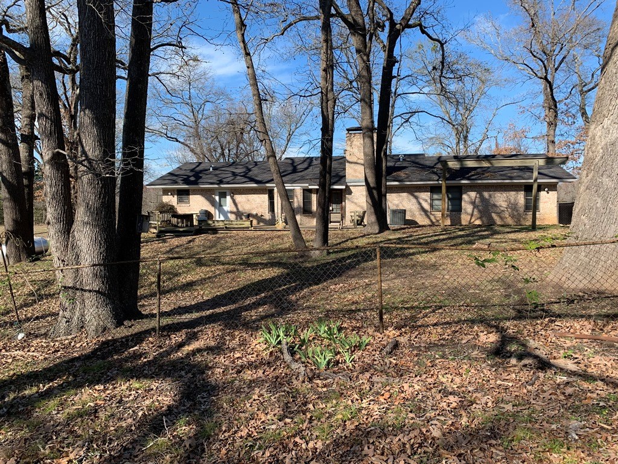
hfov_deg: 67.3
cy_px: 232
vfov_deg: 53.1
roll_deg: +0.6
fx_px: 464
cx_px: 309
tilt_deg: -4.0
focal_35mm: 26
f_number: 1.8
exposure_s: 1/1163
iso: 25
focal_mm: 4.25
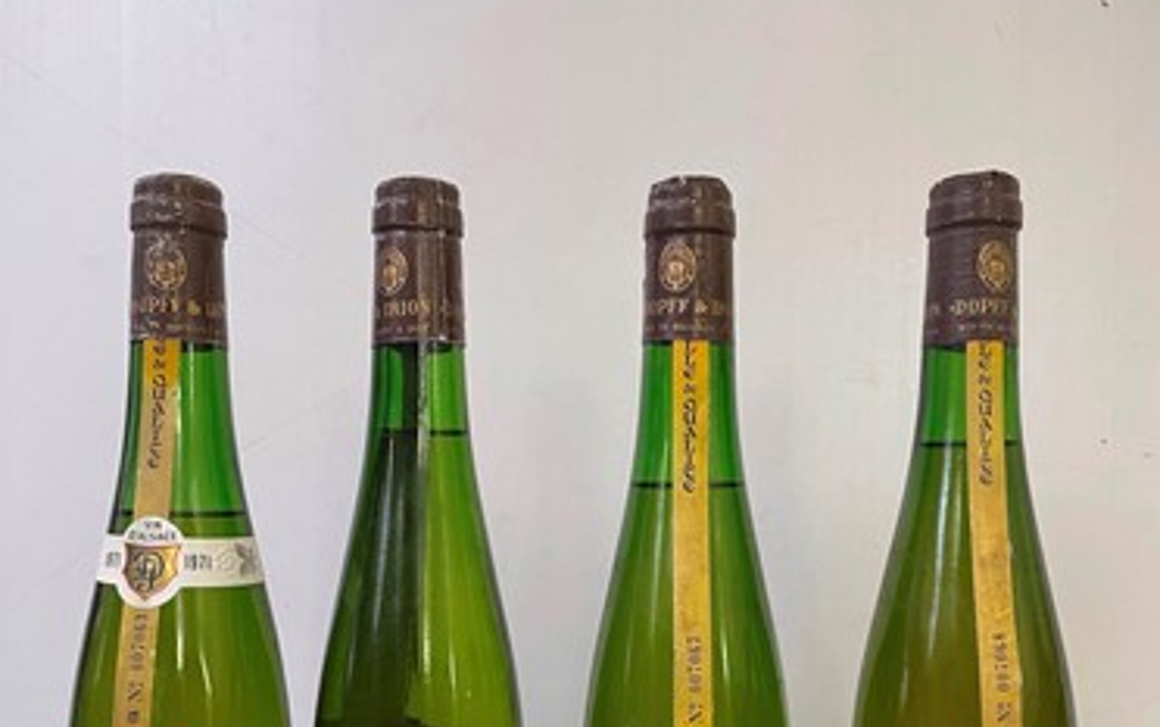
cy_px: 590
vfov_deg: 33.4
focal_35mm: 37
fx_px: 1170
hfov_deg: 52.7
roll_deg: +0.4
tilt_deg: -2.9
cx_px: 582
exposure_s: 1/52
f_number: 1.6
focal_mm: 4.2
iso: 100
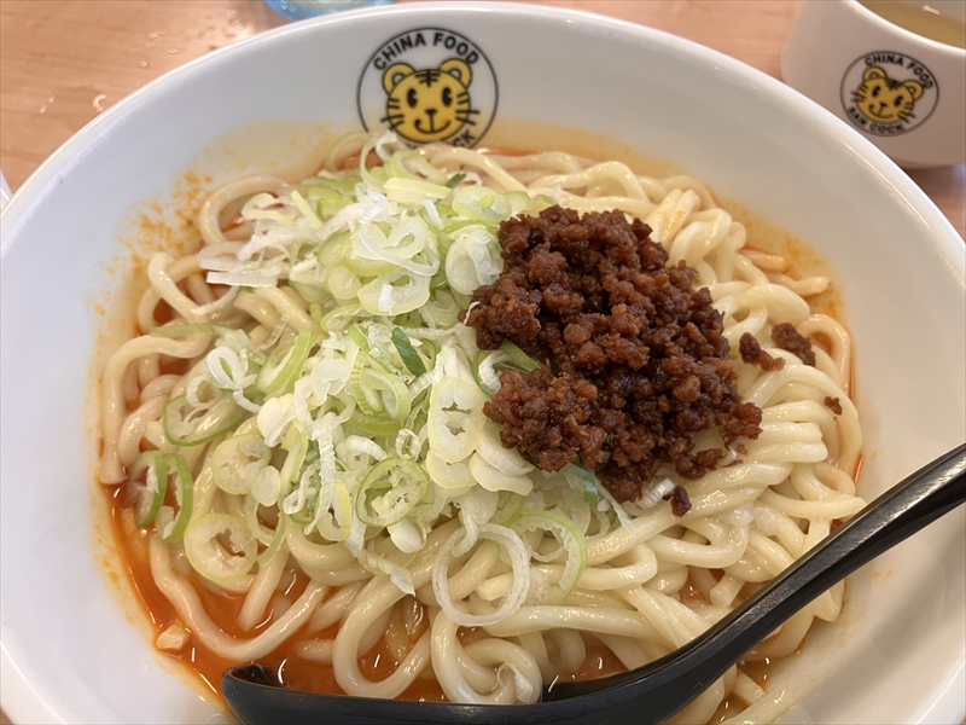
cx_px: 483
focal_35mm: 28
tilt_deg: -53.9
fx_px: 781
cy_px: 362
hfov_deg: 63.4
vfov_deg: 49.7
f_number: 1.8
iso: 100
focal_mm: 3.99
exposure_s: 1/60
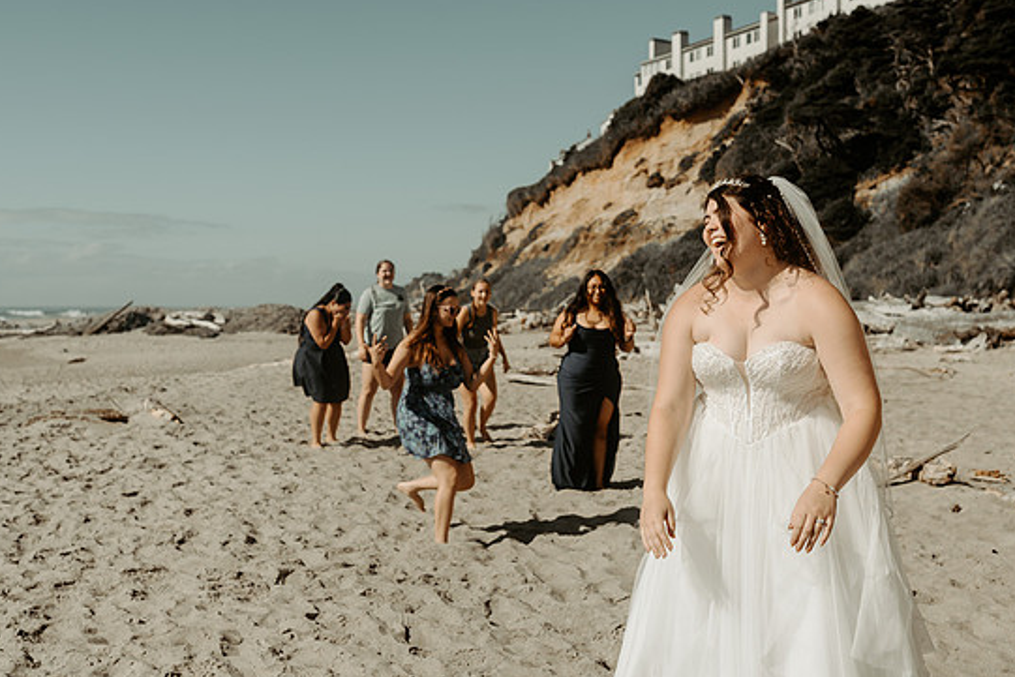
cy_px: 337
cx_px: 516
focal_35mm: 40
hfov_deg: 48.4
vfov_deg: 33.4
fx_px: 1128
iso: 100
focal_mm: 35
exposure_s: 1/2500
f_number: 4
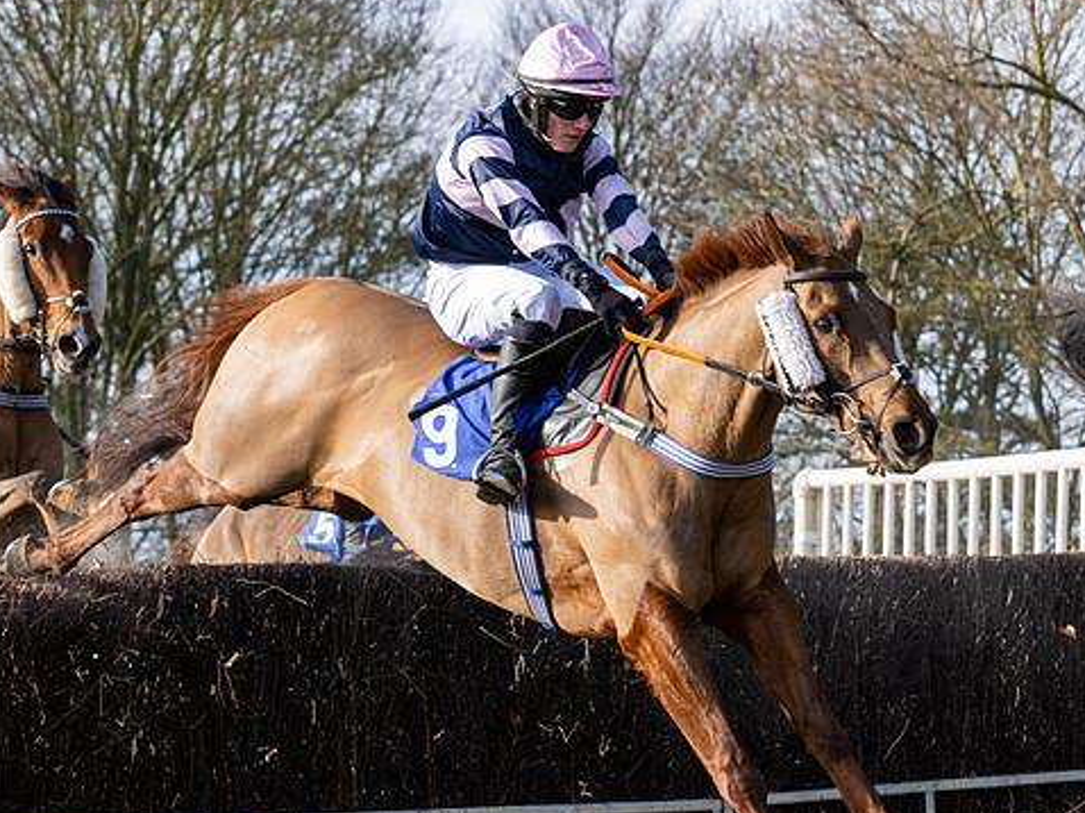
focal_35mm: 144
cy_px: 610
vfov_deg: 10.3
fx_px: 4511
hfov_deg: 13.7
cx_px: 507
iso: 400
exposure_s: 1/1250
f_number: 5
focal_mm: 70
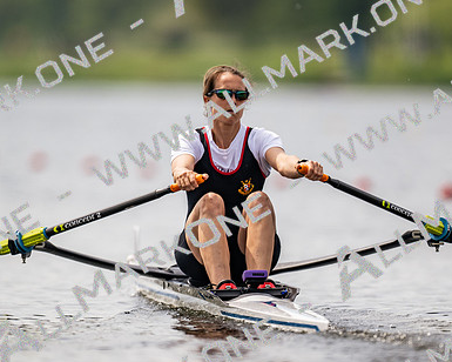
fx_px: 11357
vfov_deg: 1.8
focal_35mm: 849
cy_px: 190
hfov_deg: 2.3
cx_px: 236
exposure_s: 1/2500
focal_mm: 600
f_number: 4
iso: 200
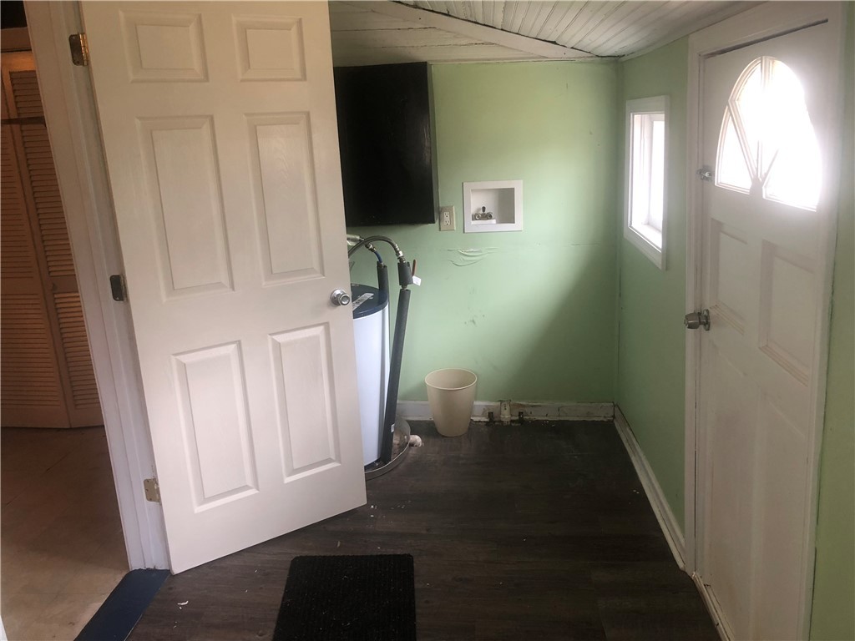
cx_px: 428
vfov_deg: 48.2
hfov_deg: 61.7
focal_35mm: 29
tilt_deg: -14.2
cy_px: 320
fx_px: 716
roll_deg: +1.5
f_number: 1.8
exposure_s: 1/17
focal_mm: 3.99
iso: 40
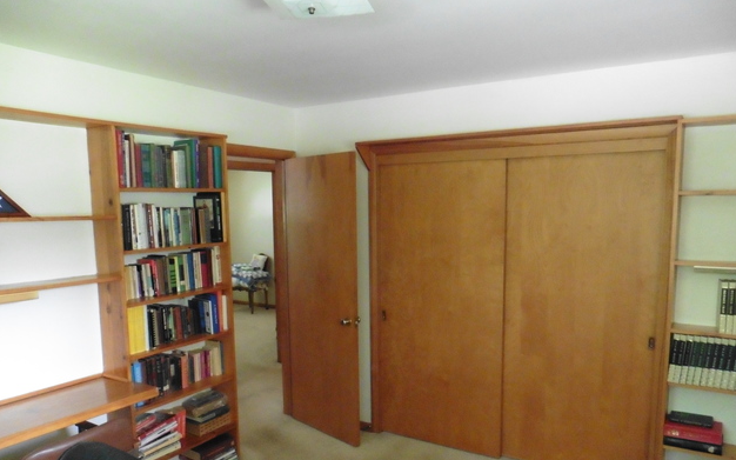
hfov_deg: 70.4
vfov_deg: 47.4
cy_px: 271
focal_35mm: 26
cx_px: 374
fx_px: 521
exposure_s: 1/30
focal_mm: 4.3
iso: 1250
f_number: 3.3
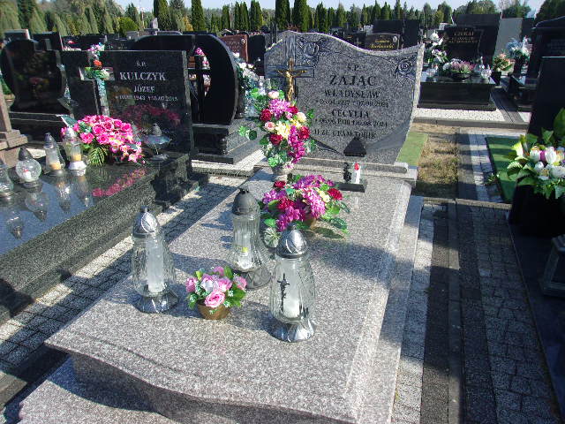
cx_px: 282
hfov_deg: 65.3
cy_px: 212
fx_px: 441
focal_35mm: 27
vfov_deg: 51.4
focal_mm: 4.9
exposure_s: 1/56
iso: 80
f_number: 10.4
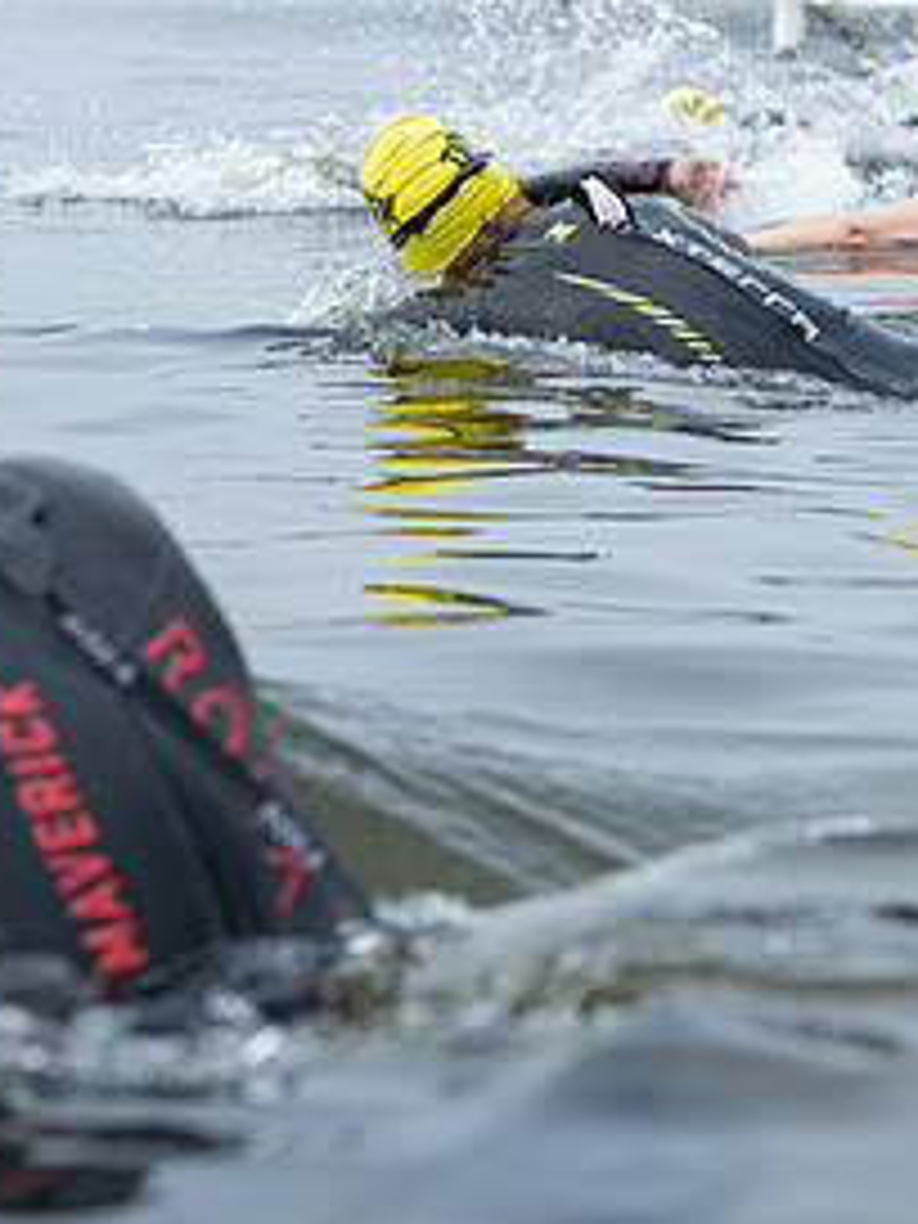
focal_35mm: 127
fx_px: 4491
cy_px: 421
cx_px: 518
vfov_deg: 15.5
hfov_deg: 11.7
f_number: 4
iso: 320
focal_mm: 62
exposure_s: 1/640
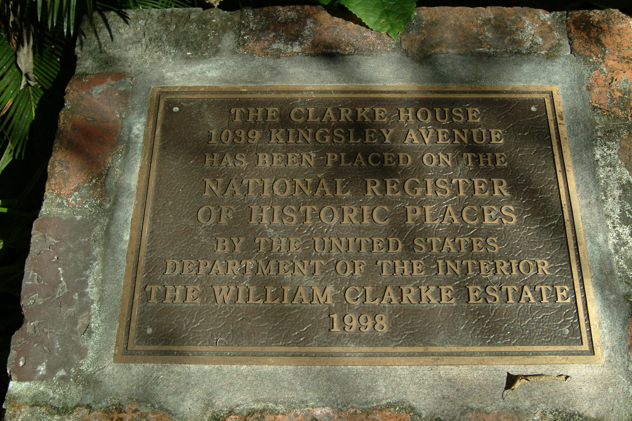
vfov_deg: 31.9
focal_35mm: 42
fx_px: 737
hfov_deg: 46.4
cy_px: 210
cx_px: 316
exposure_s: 1/350
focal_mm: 28
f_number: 9.5
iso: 400
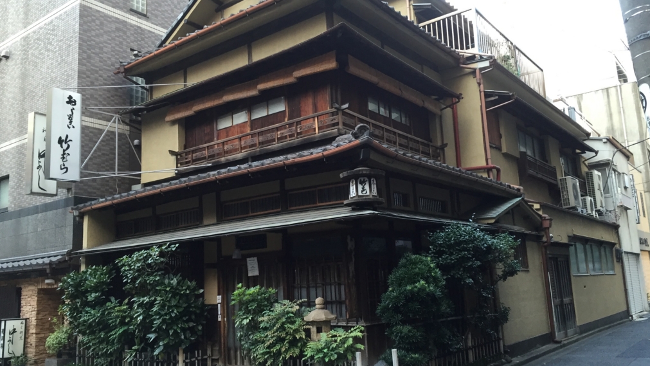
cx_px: 324
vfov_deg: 36.7
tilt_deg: +10.4
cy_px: 187
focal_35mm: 32
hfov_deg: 61.0
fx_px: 552
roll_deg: +2.9
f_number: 2.2
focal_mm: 4.15
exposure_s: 1/30
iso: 40
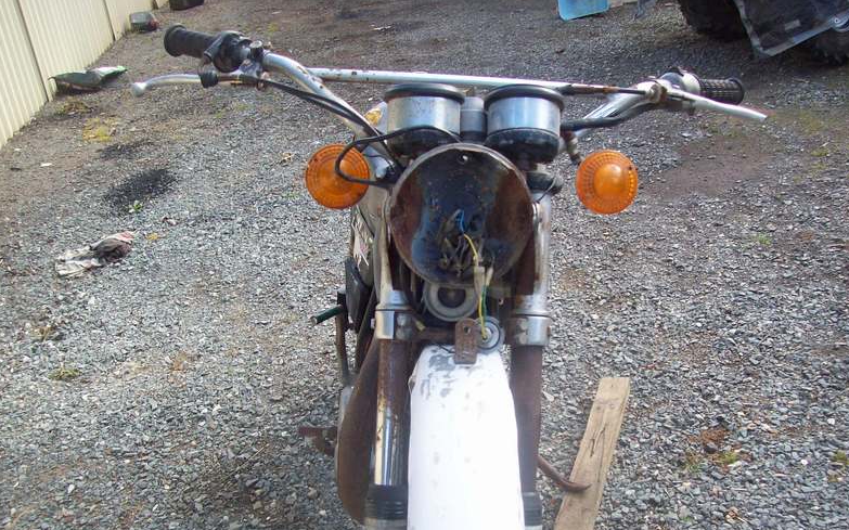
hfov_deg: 50.4
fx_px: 902
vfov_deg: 32.6
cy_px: 322
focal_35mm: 39
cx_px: 429
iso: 80
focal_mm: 6
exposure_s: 1/240
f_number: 2.7
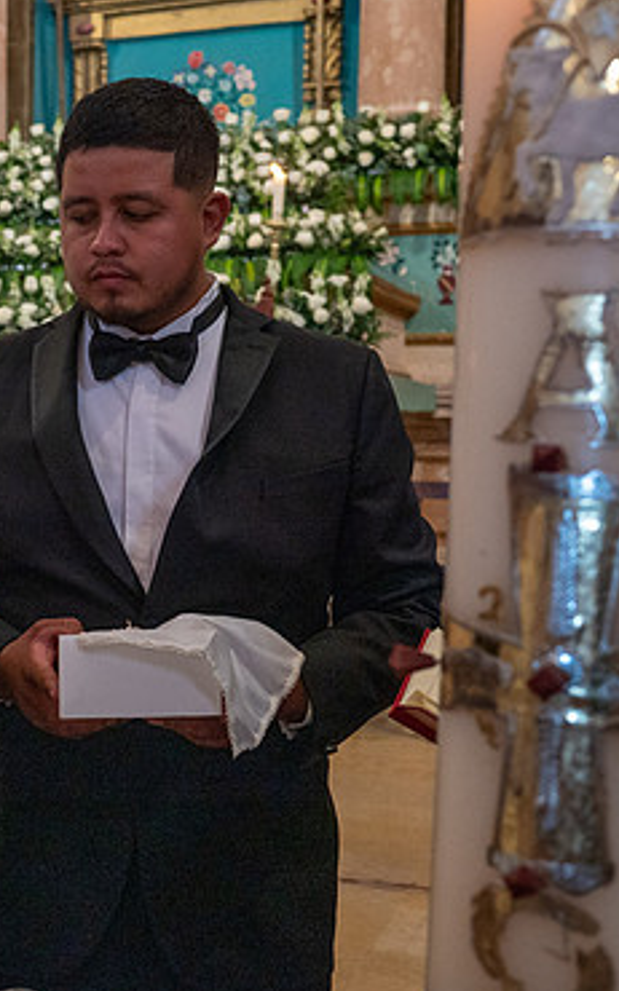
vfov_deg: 36.3
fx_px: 1513
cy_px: 500
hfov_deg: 21.8
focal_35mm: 56
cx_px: -78
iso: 2500
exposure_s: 1/100
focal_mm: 35
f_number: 5
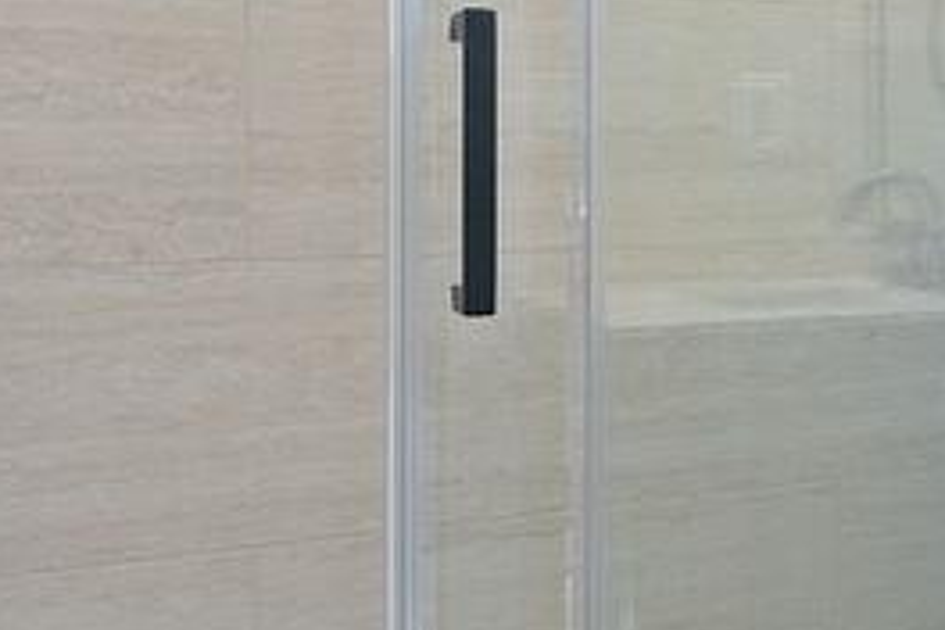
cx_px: 1443
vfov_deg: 21.7
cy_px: 159
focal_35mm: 62
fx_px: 1627
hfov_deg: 24.6
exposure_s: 1/1.67
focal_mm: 16
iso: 160
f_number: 8
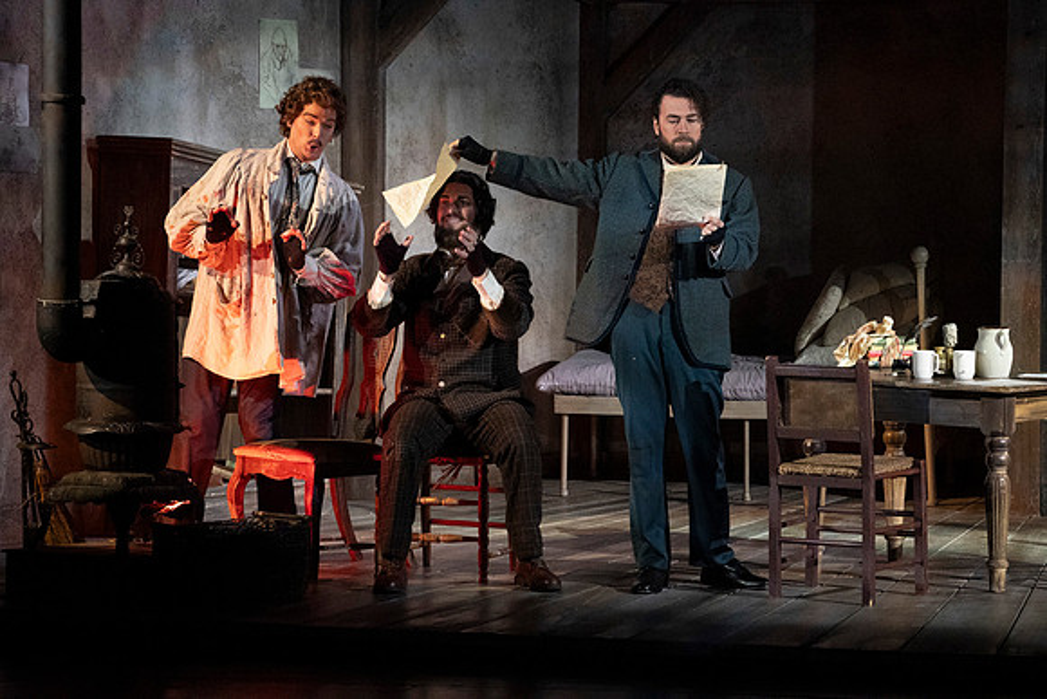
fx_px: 5818
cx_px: 524
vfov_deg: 6.9
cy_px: 350
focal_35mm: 200
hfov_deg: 10.3
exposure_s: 1/320
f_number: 10
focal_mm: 200
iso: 16000
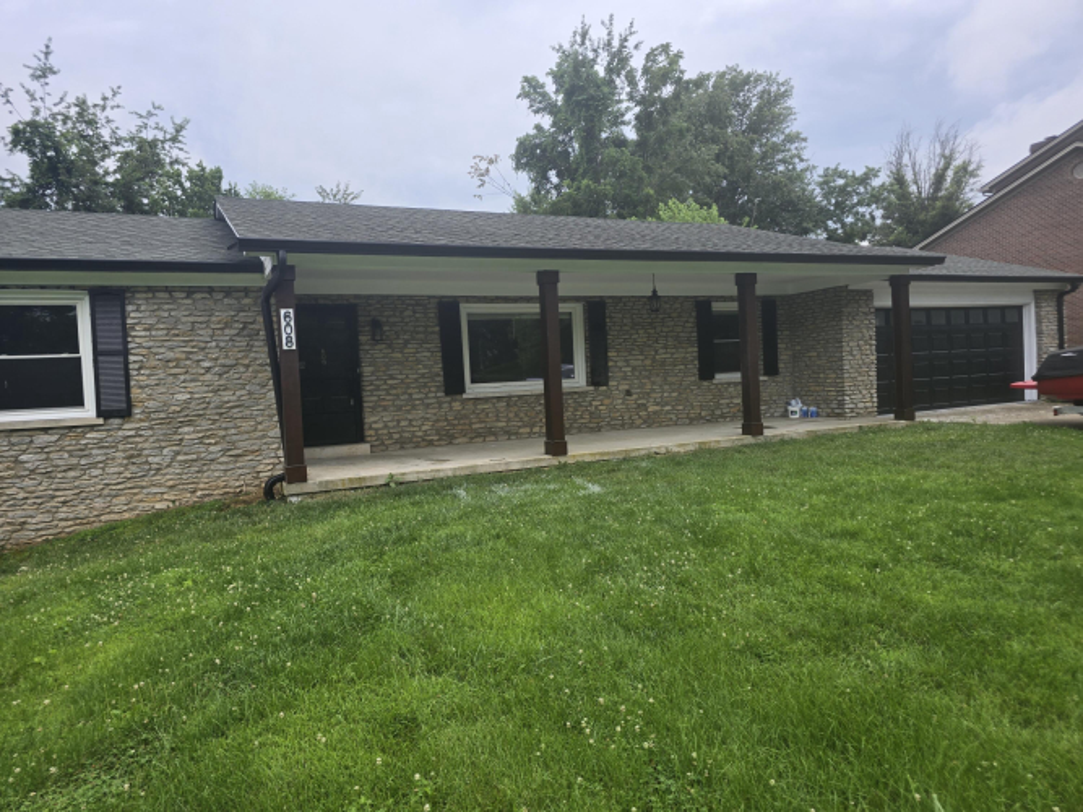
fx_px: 719
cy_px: 406
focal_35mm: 23
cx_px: 542
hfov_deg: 73.9
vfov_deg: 58.9
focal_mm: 6.3
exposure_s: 1/180
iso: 16
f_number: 1.7
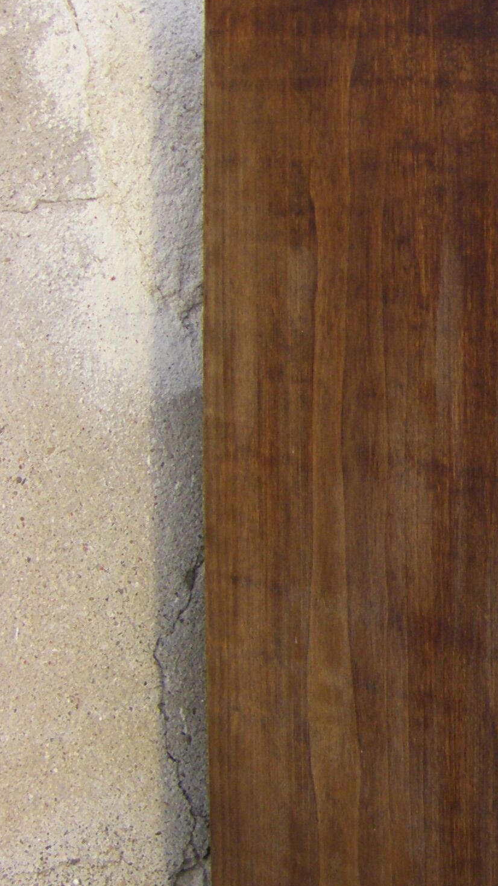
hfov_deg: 12.7
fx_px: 2160
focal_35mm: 92
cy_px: 522
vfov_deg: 23.1
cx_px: 661
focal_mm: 6.3
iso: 100
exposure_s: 1/50
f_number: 3.5
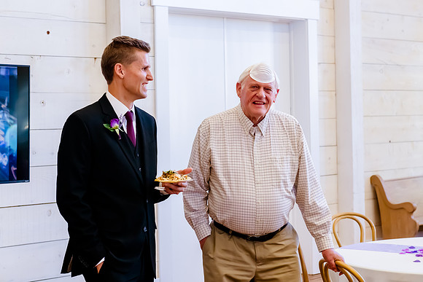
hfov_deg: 24.0
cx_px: 201
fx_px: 997
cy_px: 119
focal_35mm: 85
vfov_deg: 16.1
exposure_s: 1/200
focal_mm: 70
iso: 3200
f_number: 6.3
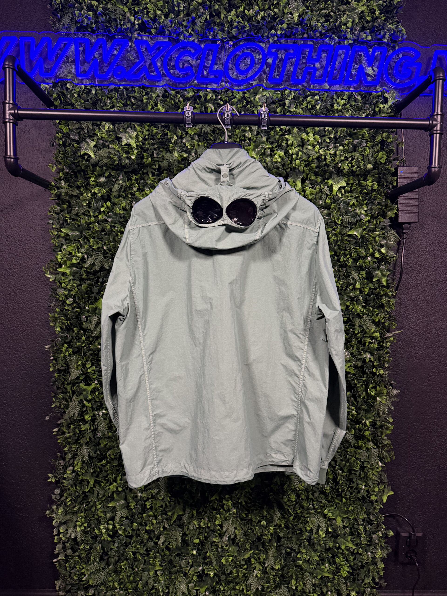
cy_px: 298
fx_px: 413
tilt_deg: -3.2
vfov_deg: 71.6
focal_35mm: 24
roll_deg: -1.9
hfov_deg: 56.8
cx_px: 224
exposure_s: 1/50
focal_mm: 6.76
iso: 500
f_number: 1.78
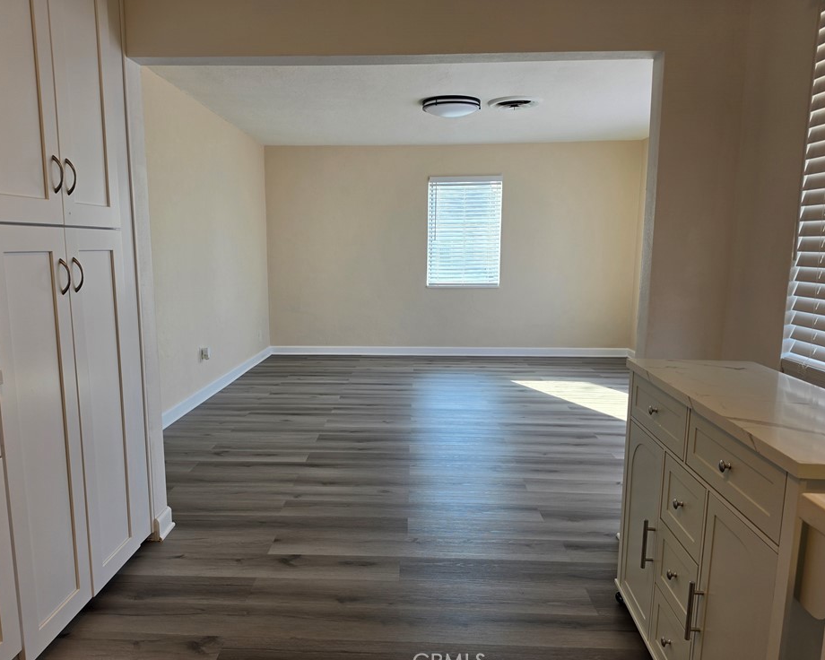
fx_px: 610
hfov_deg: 68.0
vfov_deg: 56.8
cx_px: 381
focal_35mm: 25
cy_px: 330
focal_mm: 6.5
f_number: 1.4
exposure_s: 1/120
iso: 20
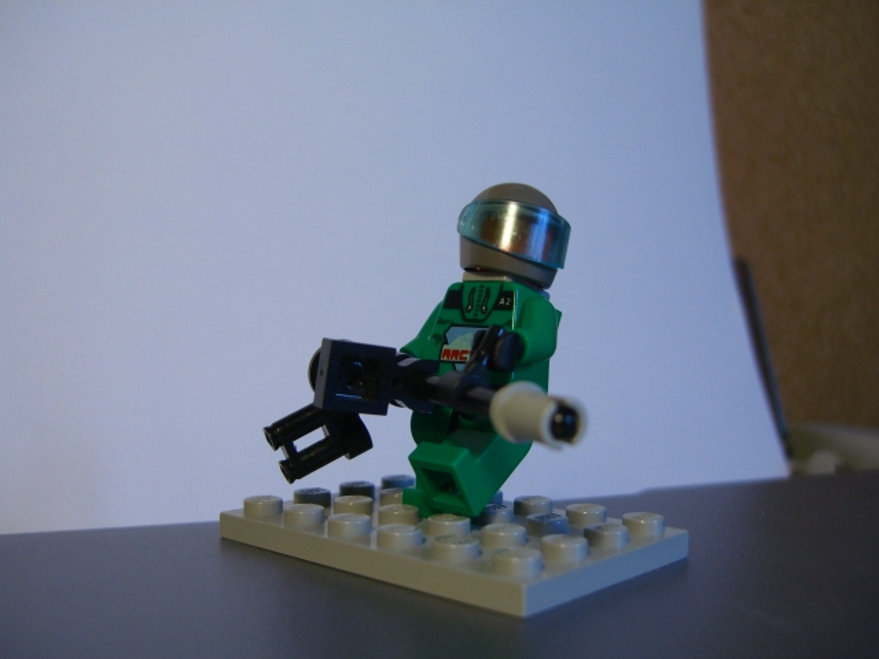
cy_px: 330
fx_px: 965
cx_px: 440
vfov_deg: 37.7
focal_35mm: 38
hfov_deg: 49.0
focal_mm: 7.9
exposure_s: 1/80
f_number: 2.8
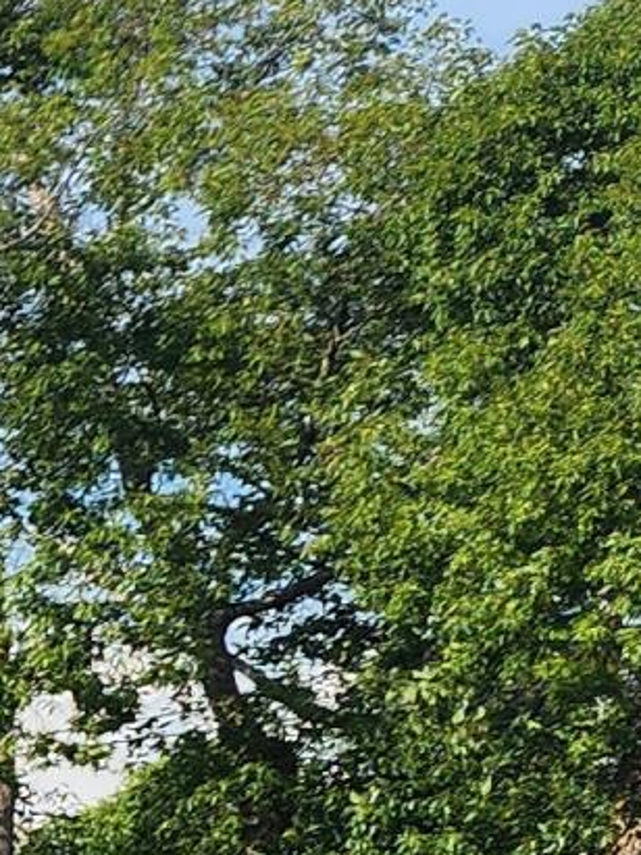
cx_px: -1788
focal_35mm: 168
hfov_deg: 7.0
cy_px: 1571
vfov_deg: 10.9
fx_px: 4150
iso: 12
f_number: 1.8
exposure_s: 1/976
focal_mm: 6.4
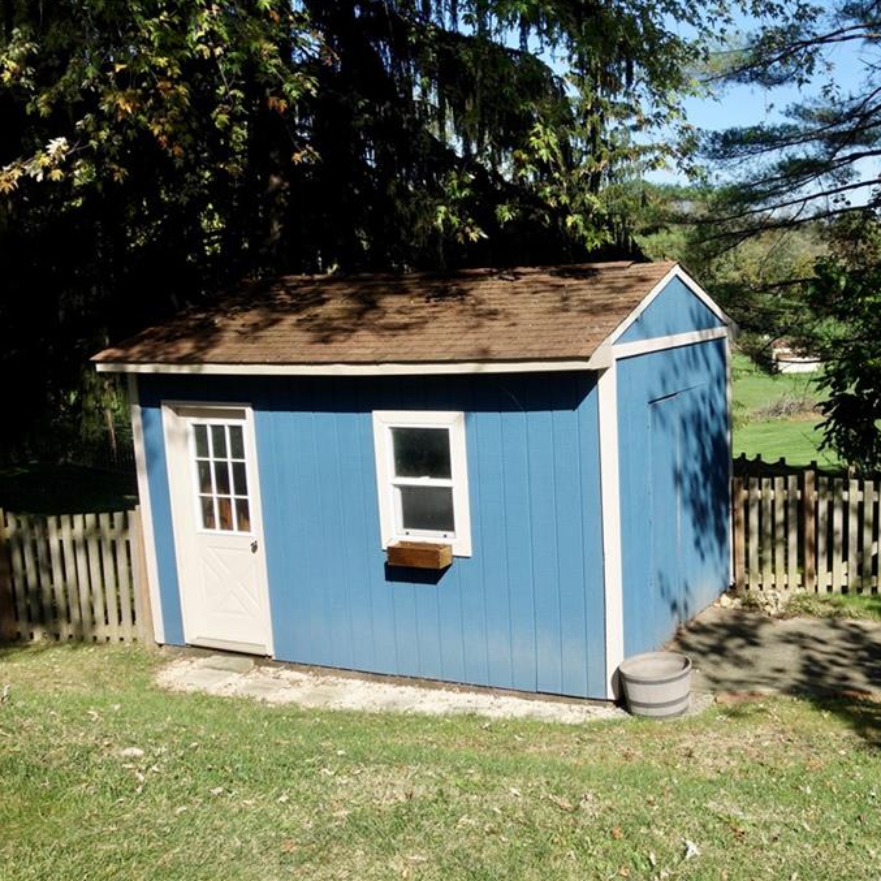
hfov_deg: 45.0
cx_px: 623
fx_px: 1037
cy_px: 439
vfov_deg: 46.0
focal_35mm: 36
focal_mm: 10.4
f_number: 5.6
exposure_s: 1/400
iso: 125
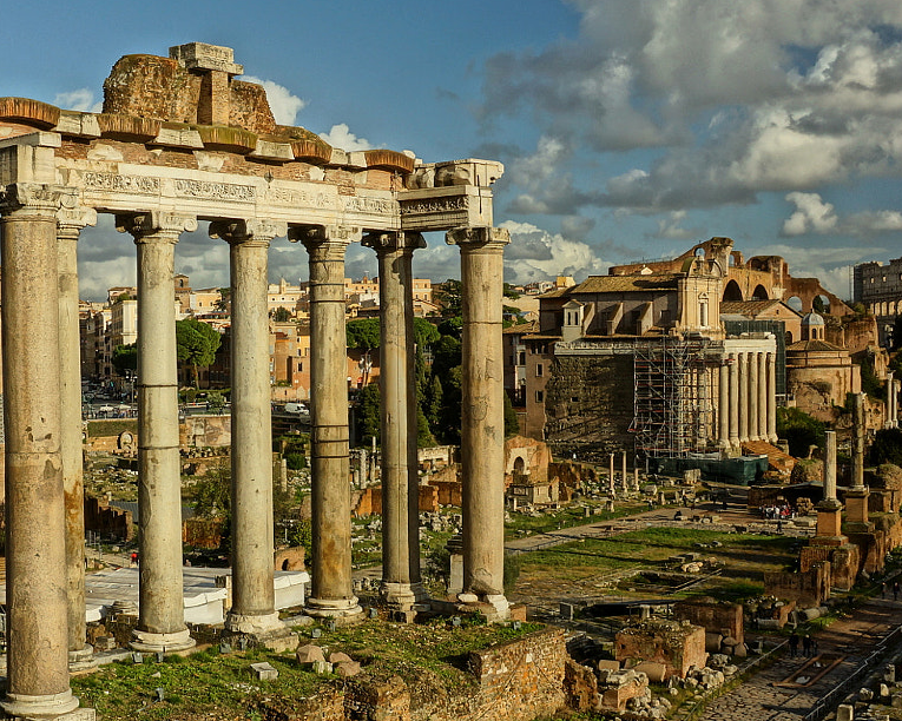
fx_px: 1415
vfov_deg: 28.6
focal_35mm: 53
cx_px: 218
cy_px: 405
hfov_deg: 34.6
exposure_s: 1/250
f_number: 8
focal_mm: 18
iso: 100
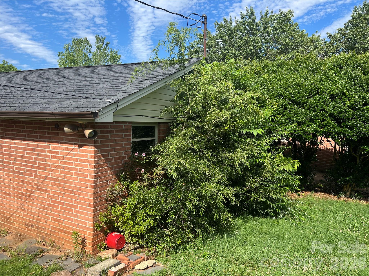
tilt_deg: -8.0
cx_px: 184
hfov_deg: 67.3
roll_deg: -2.5
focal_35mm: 26
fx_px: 277
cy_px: 138
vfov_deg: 53.1
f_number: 1.5
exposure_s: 1/2513
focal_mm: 5.7
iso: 50
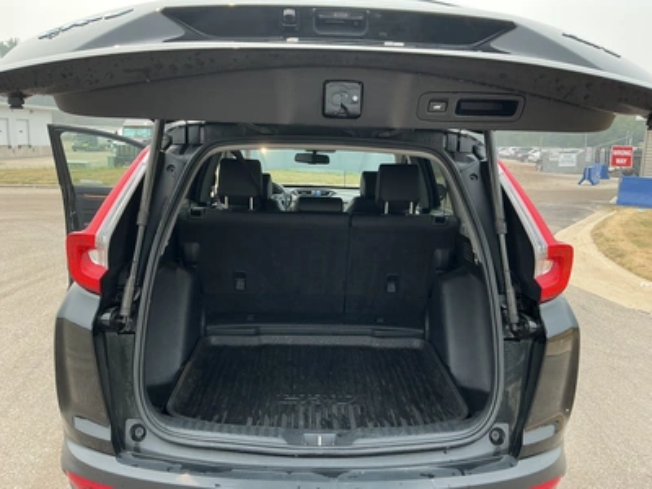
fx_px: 527
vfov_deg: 49.7
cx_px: 326
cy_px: 244
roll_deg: -1.5
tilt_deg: -9.5
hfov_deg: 63.4
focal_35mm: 28
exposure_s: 1/442
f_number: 1.8
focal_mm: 3
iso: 25
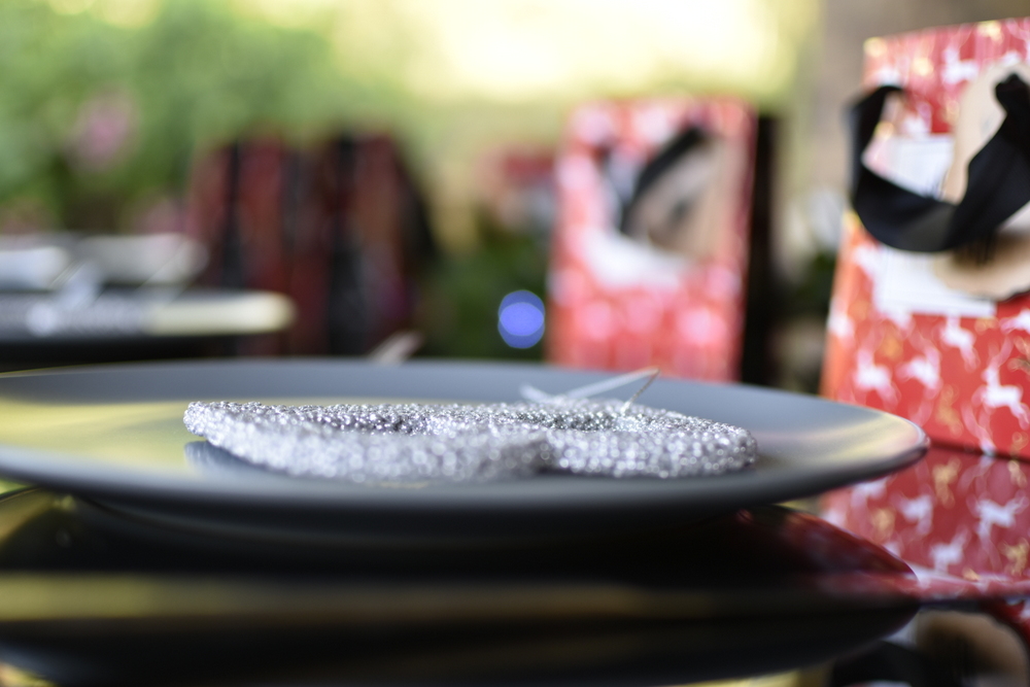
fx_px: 1502
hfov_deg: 37.8
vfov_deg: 25.8
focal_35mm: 52
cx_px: 515
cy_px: 344
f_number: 1.8
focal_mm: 35
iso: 200
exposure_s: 1/200
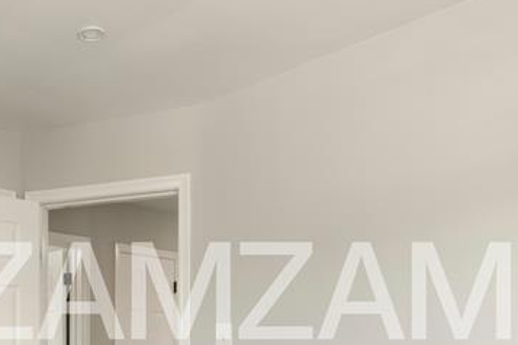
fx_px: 619
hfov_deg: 43.2
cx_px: 99
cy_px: 325
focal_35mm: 43
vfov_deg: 29.6
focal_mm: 10
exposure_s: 1/2
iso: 100
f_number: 8
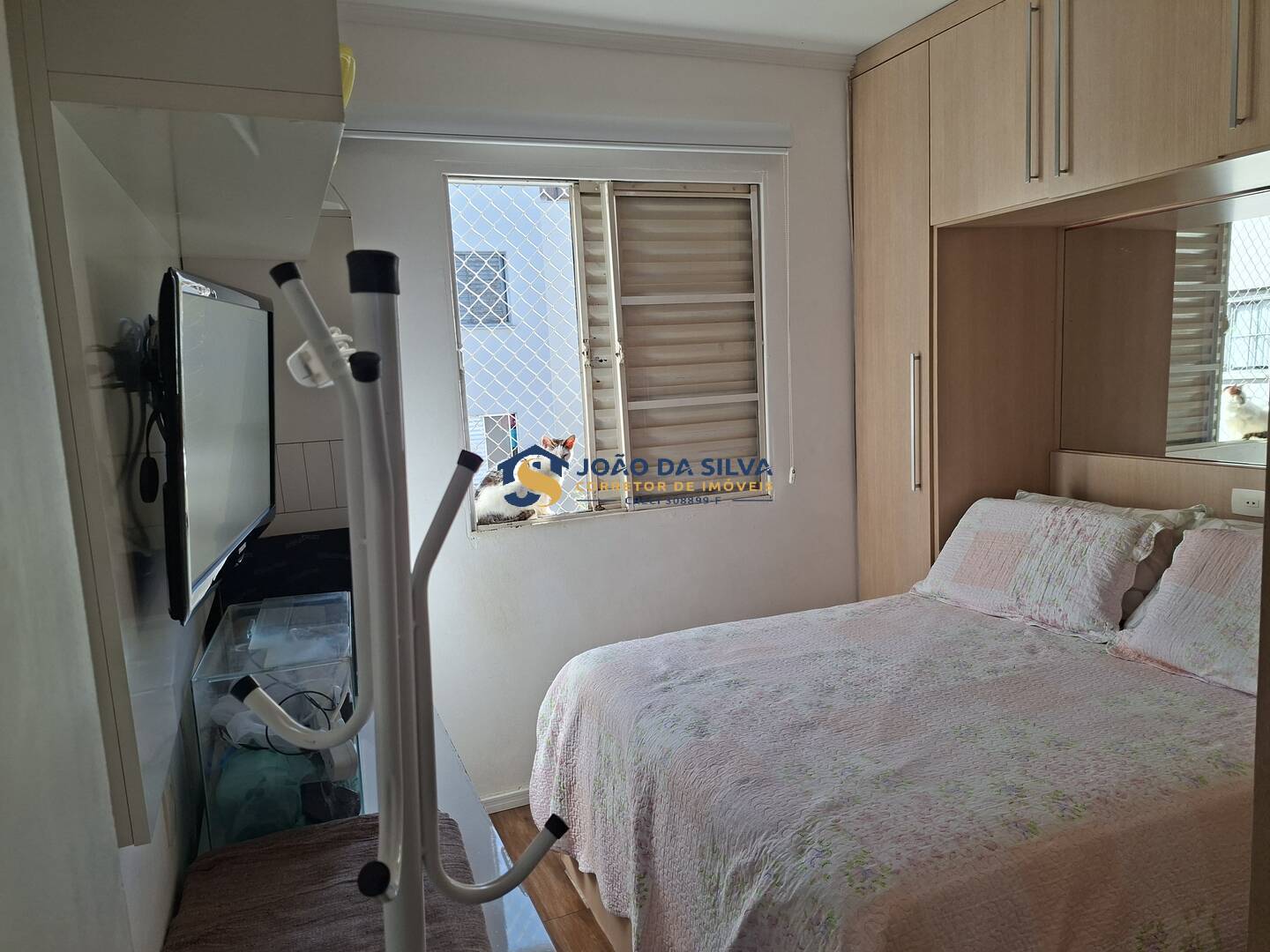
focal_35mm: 23
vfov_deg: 58.9
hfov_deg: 73.9
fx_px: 844
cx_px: 635
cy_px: 476
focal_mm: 5.54
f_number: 1.8
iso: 50
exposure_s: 1/266
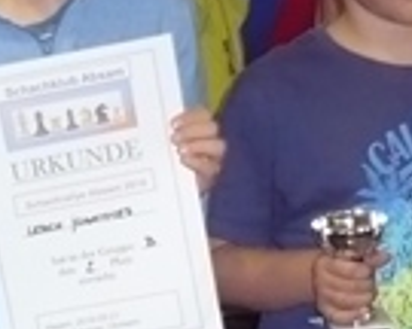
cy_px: 277
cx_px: 116
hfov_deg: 12.7
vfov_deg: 10.1
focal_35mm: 152
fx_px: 1853
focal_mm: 5.8
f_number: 2.8
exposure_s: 1/30
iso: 250
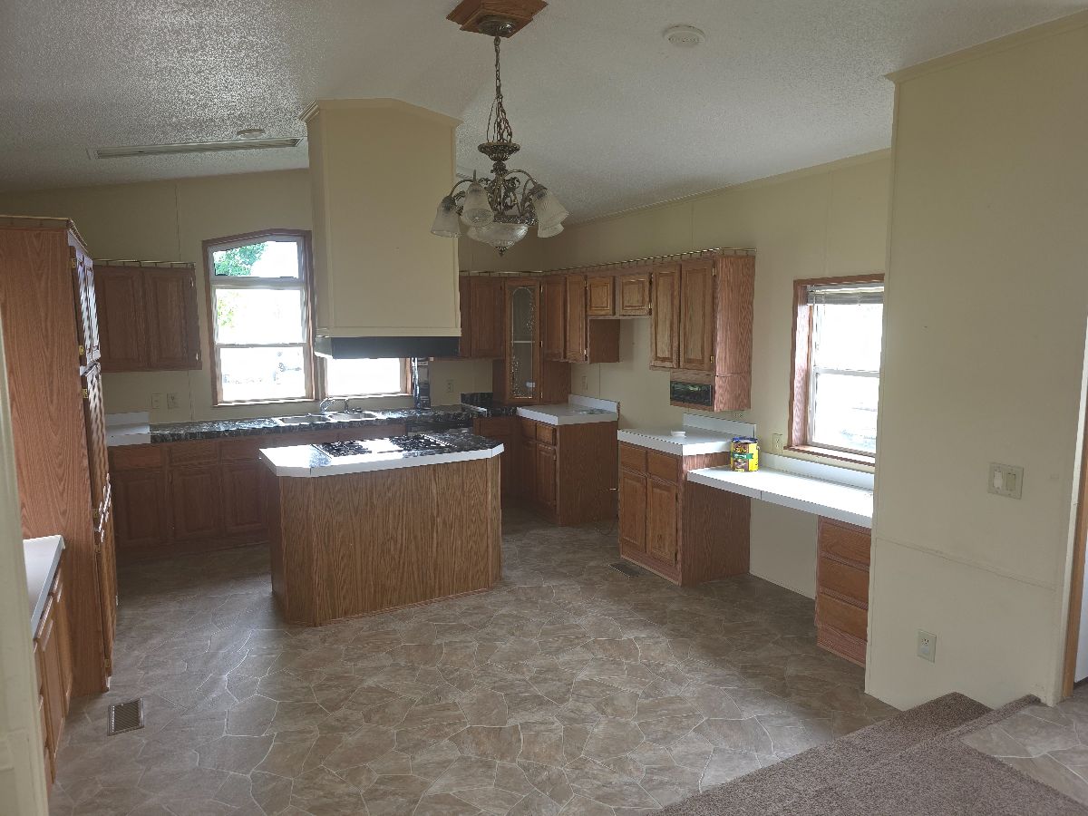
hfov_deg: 73.9
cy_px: 408
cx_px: 544
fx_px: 723
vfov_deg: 58.9
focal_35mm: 23
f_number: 1.7
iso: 80
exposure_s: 1/60
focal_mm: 6.3
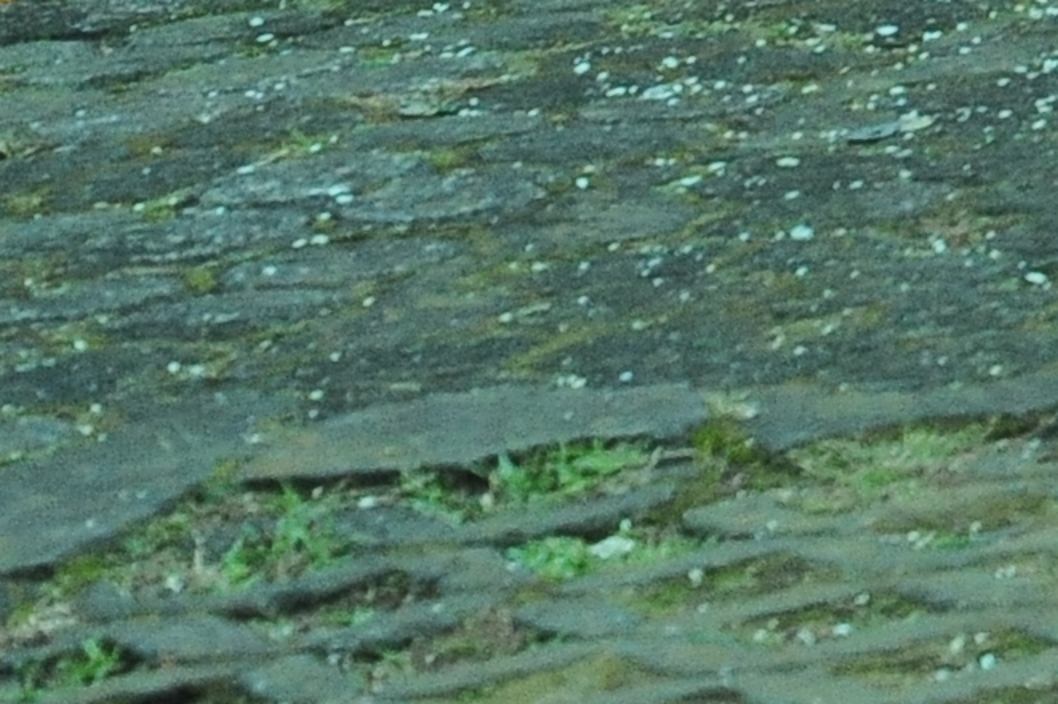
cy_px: -1499
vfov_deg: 3.8
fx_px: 10398
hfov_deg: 5.4
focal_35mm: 354
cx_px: 3264
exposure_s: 1/320
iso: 2500
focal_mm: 55
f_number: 8
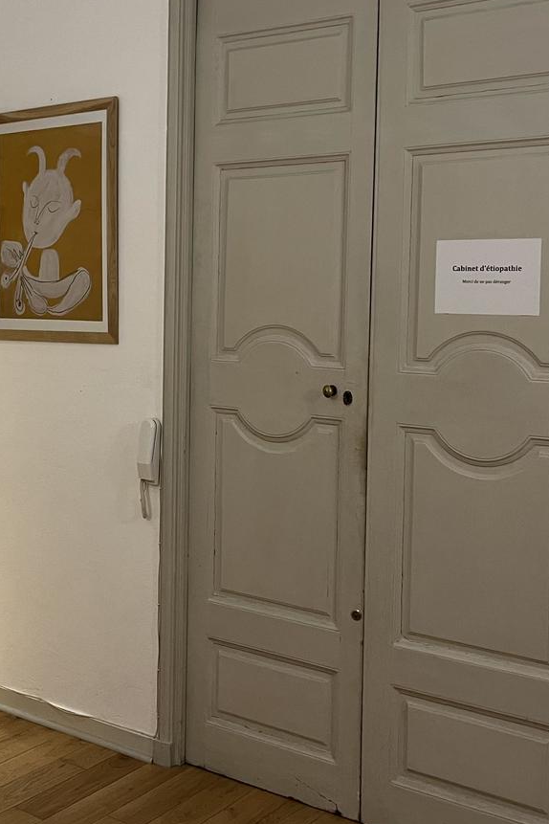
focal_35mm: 47
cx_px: 146
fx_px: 1075
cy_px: 330
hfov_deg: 28.3
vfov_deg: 41.7
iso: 200
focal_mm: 5.1
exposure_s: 1/50
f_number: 1.6
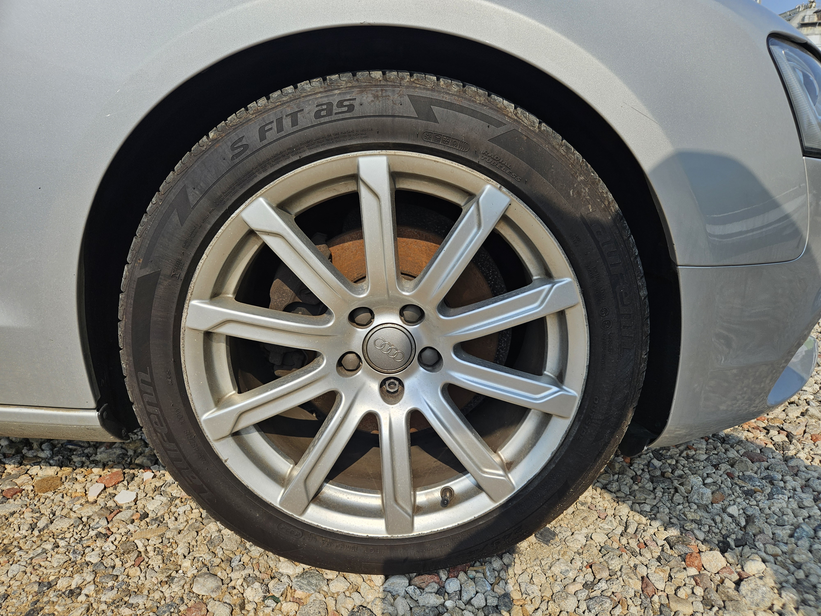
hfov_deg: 73.9
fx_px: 545
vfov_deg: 58.9
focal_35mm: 23
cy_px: 308
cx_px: 410
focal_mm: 5.4
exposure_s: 1/2222
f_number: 1.8
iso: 25
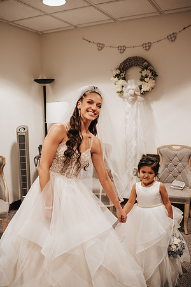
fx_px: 279
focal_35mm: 35
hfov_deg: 37.9
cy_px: 144
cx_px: 96
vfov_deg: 54.4
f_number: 2.8
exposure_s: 1/125
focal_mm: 35
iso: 800
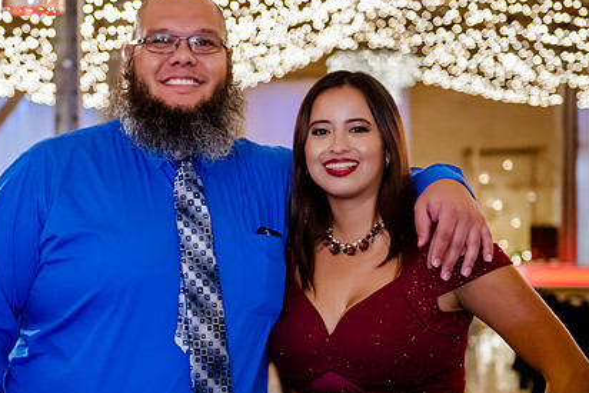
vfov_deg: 15.0
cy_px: 238
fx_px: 1489
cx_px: 169
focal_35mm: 91
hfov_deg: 22.2
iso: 5000
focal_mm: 50
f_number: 2.8
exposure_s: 1/60
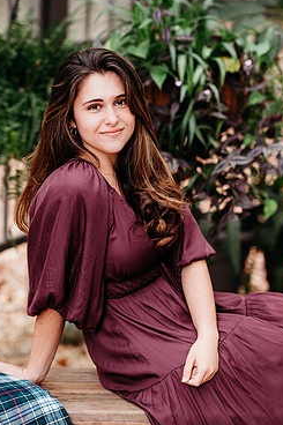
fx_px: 1227
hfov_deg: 13.1
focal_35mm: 104
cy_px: 196
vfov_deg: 19.6
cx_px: 121
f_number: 2.2
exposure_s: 1/200
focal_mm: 85
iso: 320
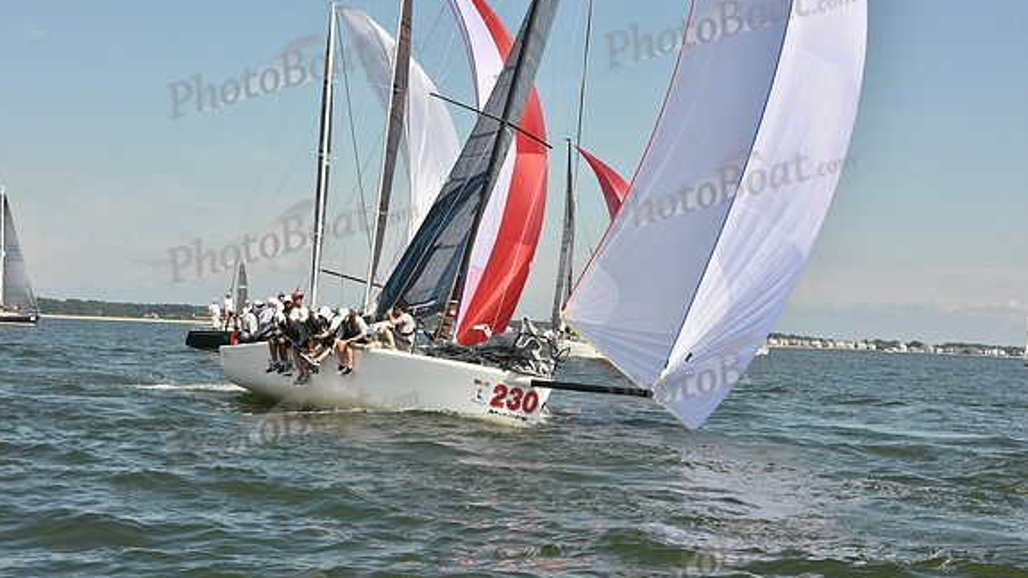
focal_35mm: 74
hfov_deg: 28.6
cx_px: 513
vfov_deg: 16.3
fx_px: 2016
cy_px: 305
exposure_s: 1/640
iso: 320
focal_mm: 70
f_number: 13
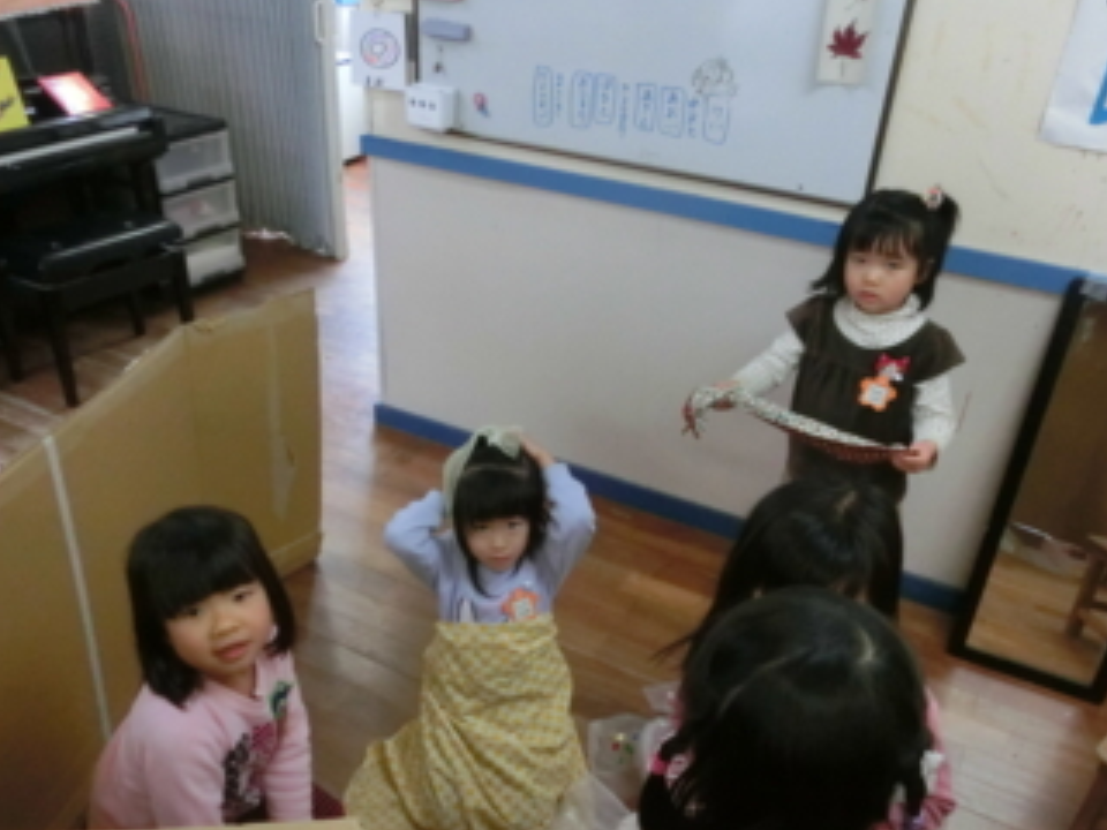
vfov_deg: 46.6
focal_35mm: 30
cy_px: 491
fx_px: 959
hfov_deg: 60.0
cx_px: 543
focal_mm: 4.24
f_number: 3
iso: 800
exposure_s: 1/160
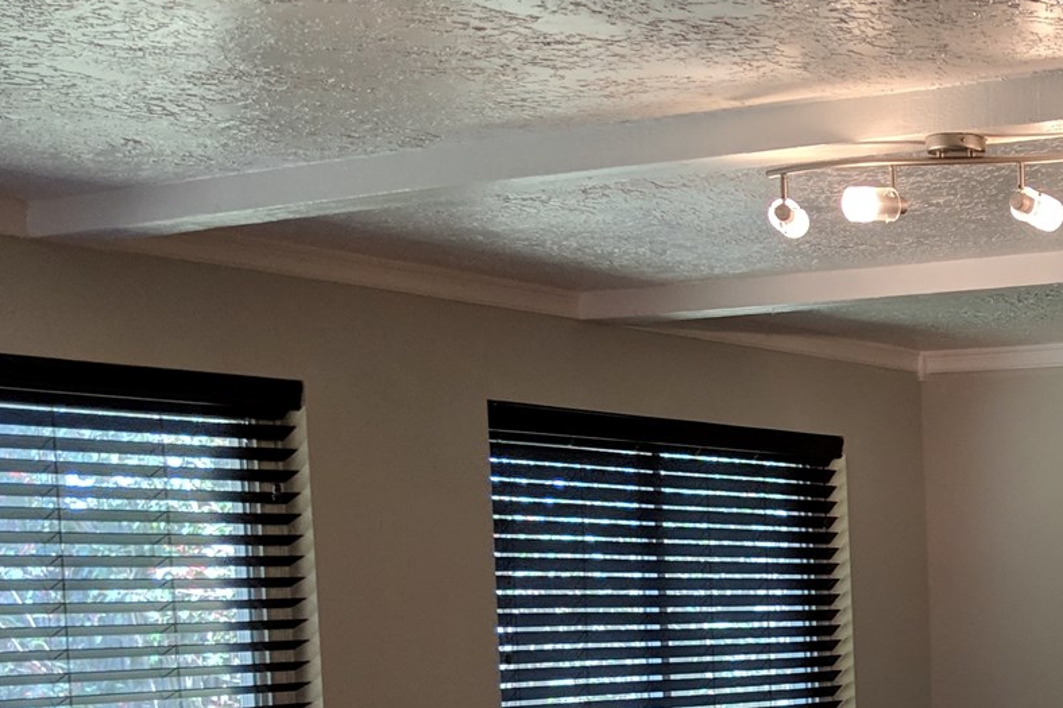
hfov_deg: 25.0
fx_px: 2155
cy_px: 761
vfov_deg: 18.0
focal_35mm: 73
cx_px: 1269
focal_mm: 4.44
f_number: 1.8
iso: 83
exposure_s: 1/120
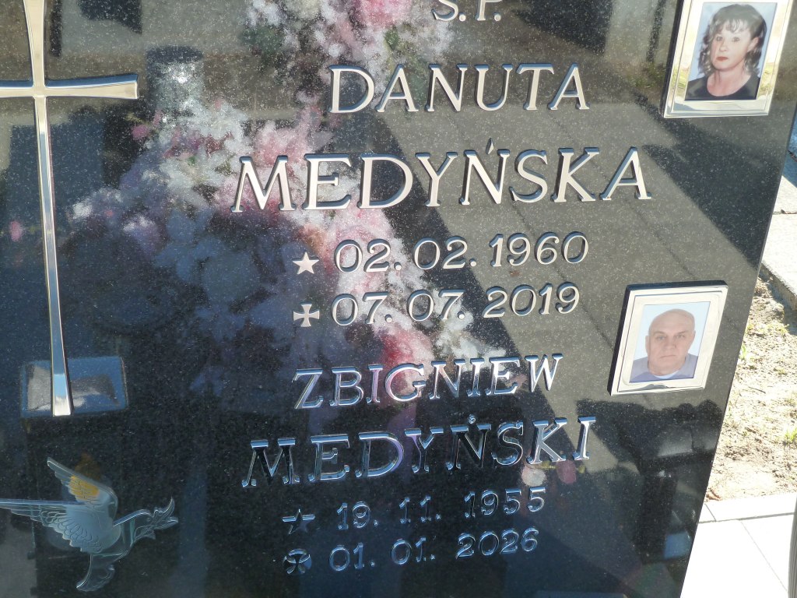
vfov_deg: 26.6
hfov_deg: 34.9
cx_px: 398
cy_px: 299
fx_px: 1266
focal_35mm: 55
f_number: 3.9
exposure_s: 1/100
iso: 125
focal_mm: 9.1
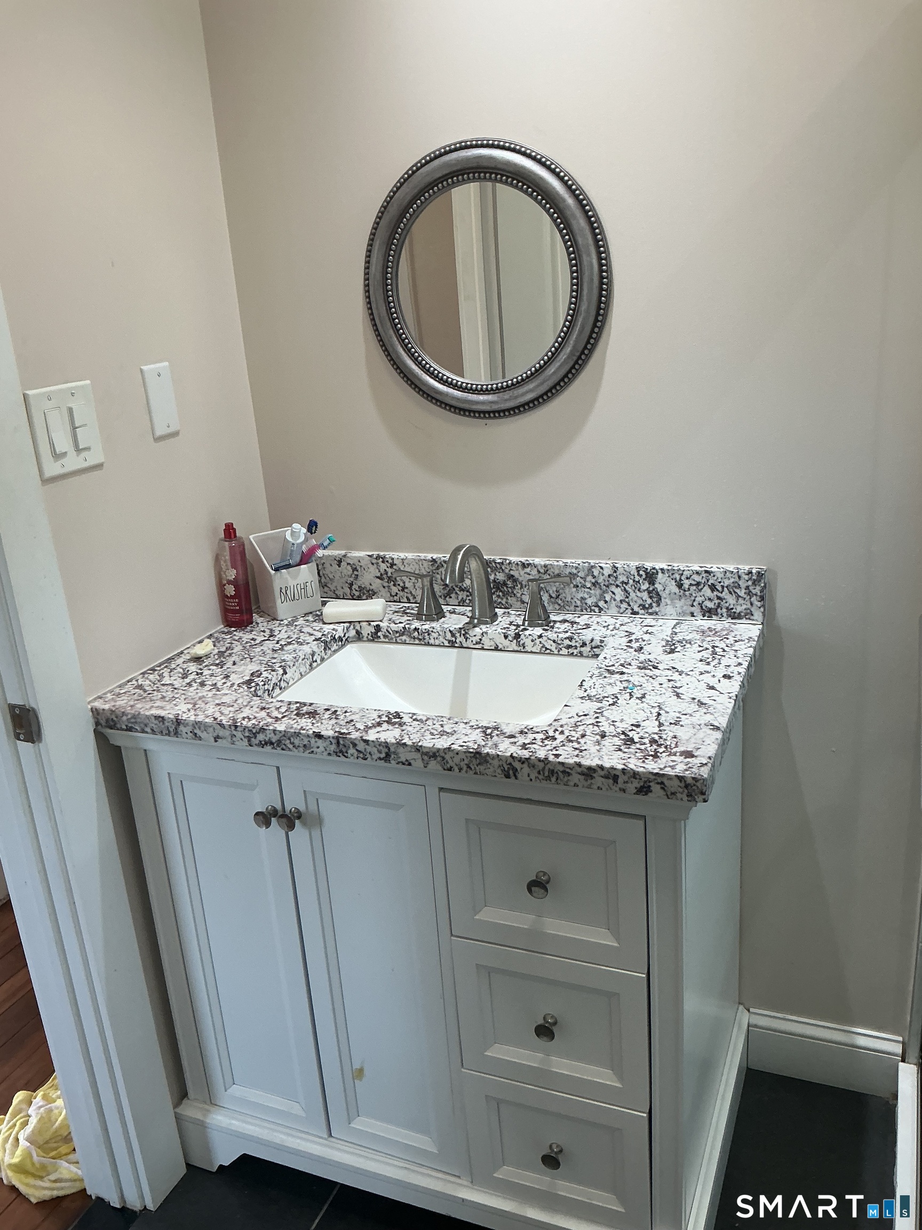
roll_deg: +4.4
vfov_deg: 61.7
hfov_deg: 48.2
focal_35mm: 29
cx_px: 461
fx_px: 1030
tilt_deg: -18.2
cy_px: 615
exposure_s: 1/60
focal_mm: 3
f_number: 1.8
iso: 50
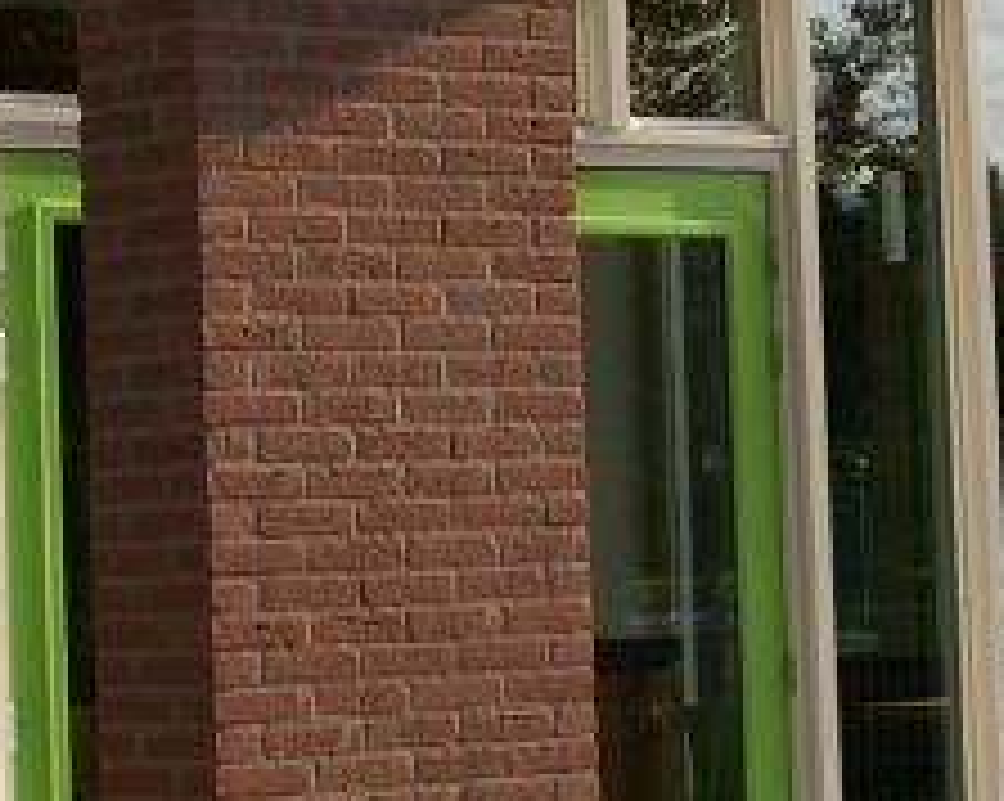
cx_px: 482
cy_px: 70
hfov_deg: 12.5
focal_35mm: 155
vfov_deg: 9.9
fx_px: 4602
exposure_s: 1/200
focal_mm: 24
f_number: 8
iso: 100
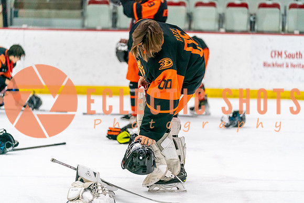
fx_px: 1216
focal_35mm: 144
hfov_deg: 14.2
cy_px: 102
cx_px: 152
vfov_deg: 9.5
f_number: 2.8
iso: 3200
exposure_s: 1/1250
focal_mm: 144
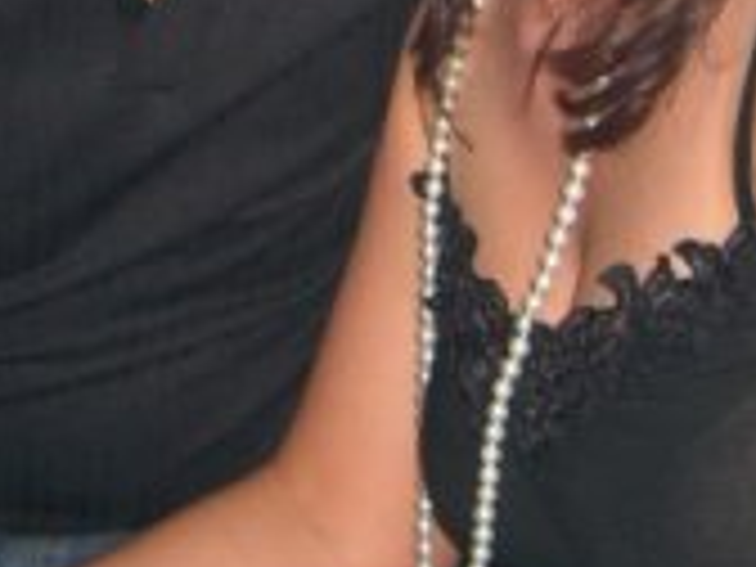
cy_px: -234
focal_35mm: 136
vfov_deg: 10.6
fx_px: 2970
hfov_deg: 14.5
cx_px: 387
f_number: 2.8
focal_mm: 7.9
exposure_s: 1/60
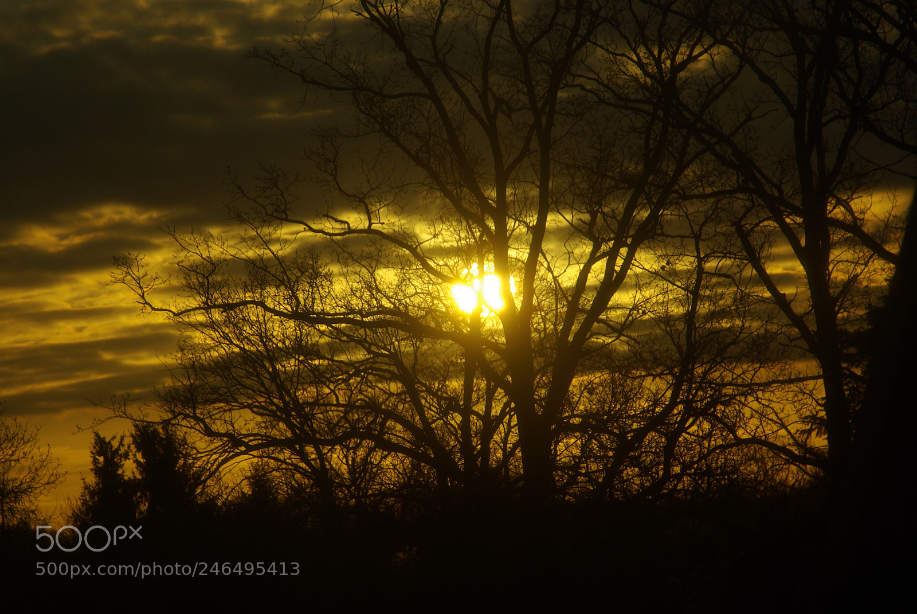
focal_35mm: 300
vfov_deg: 4.6
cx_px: 458
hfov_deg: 6.9
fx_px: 7651
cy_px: 307
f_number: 11
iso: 100
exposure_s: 1/750
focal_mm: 200
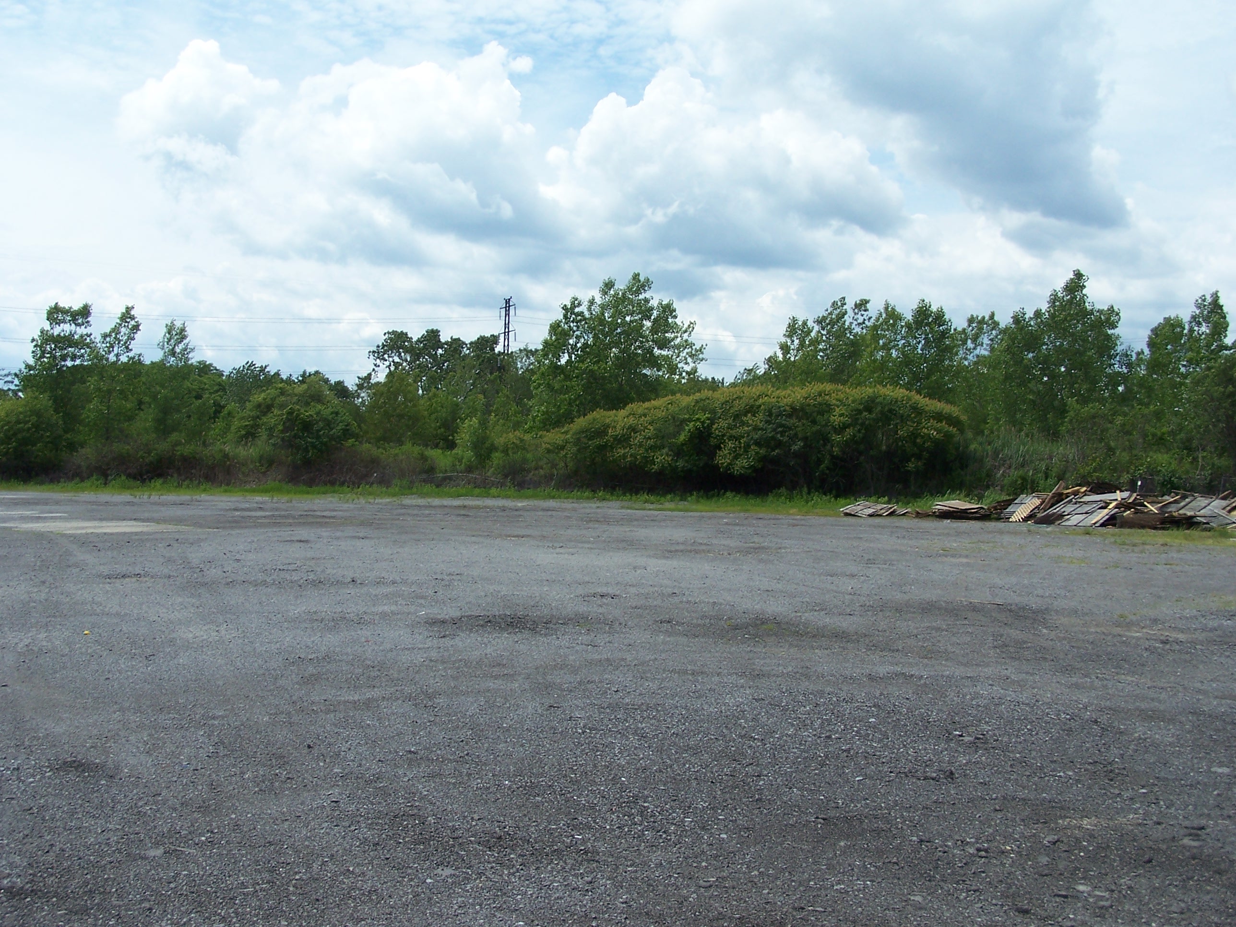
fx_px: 1714
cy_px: 464
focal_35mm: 48
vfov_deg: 30.3
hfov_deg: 39.7
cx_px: 618
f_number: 4
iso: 80
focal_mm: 8
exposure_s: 1/1000
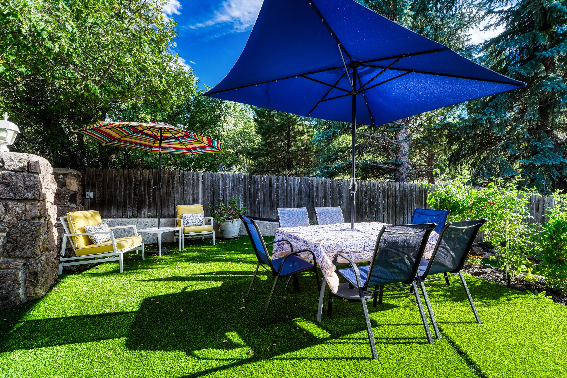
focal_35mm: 15
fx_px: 239
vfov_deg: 76.6
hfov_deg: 99.6
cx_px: 284
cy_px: 189
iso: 400
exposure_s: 1/800
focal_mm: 15.2
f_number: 8
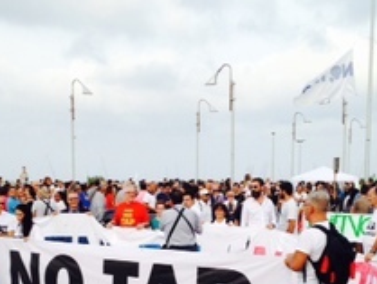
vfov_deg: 19.9
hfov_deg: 27.0
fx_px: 785
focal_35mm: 72
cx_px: 205
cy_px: 278
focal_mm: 4.12
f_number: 2.4
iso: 50
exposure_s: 1/638
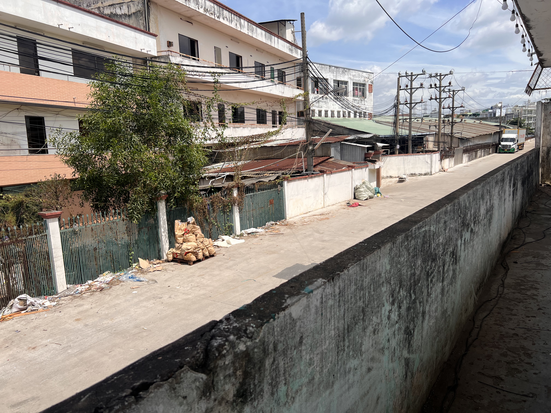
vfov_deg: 53.1
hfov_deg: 67.3
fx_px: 414
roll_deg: +2.2
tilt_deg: -7.6
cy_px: 206
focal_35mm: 26
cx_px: 276
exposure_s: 1/4831
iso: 50
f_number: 1.5
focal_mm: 5.7
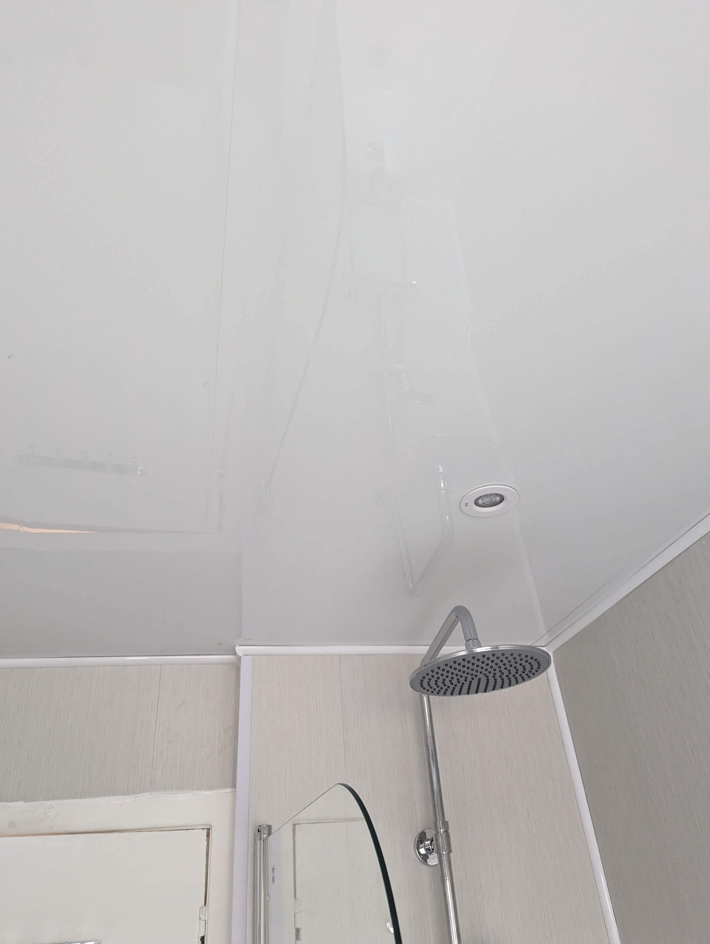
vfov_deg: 71.5
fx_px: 655
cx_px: 355
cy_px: 472
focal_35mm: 24
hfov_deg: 56.9
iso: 735
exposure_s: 1/140
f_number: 1.85
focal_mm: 6.81
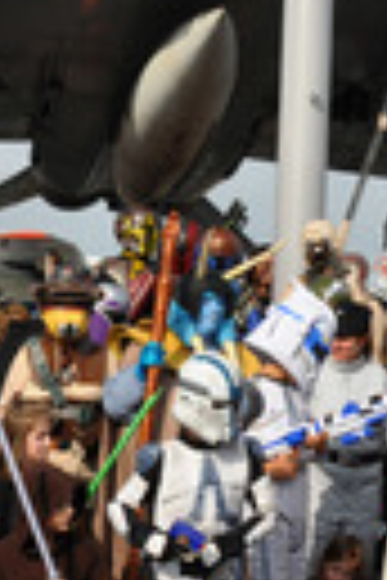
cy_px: 40
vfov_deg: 21.4
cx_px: 212
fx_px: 1500
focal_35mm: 93
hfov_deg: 14.7
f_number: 10
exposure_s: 1/400
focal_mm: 20
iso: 200
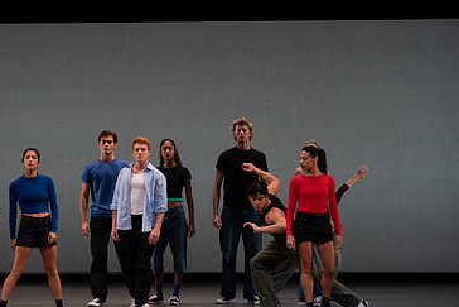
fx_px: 2844
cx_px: 95
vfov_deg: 6.2
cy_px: 109
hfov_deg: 9.2
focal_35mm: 223
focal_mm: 140
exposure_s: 1/640
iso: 4000
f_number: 7.1
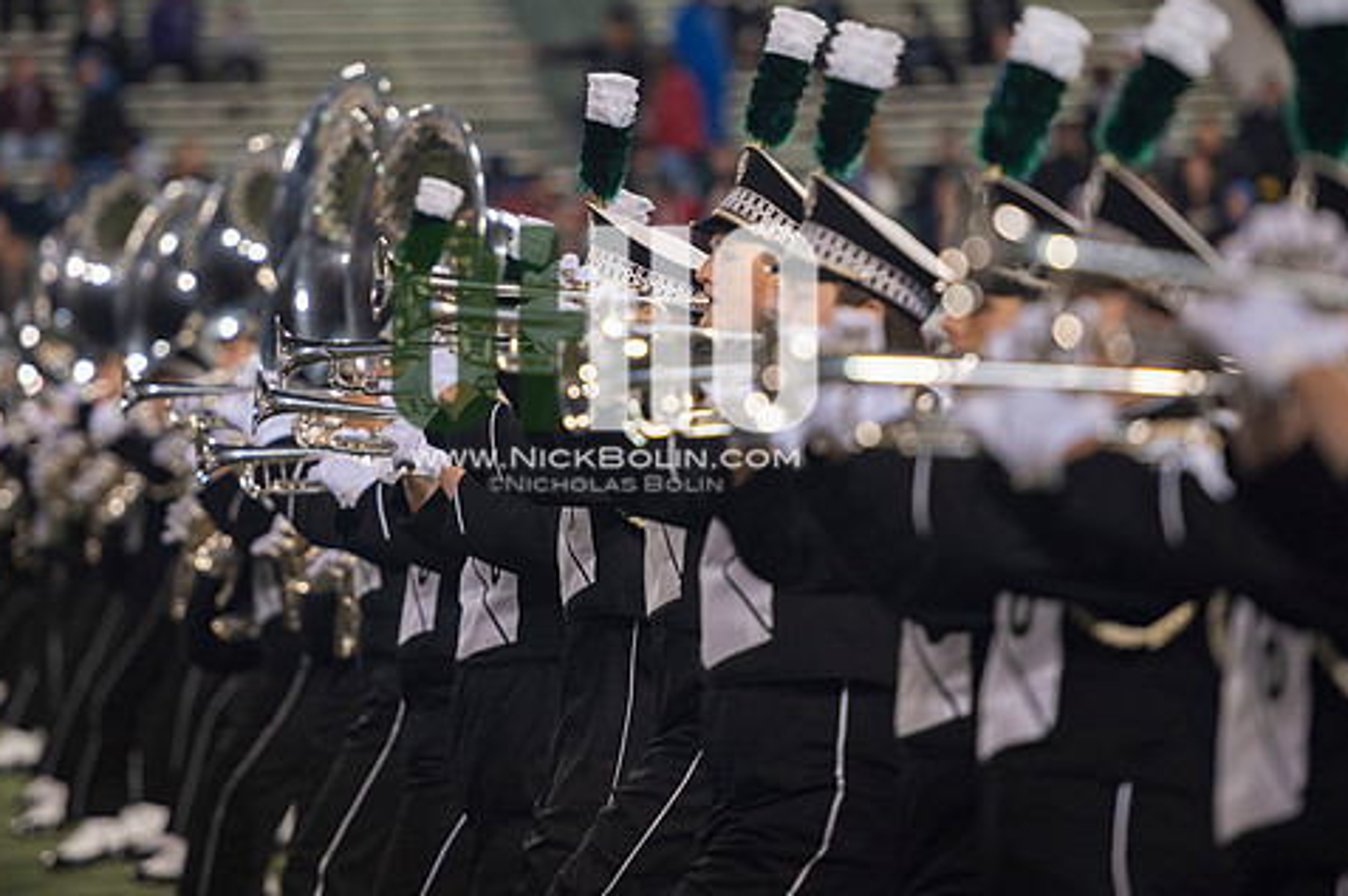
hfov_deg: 9.2
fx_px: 8416
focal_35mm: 225
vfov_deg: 6.1
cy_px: 356
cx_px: 605
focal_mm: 185
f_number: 2.8
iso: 1000
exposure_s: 1/500
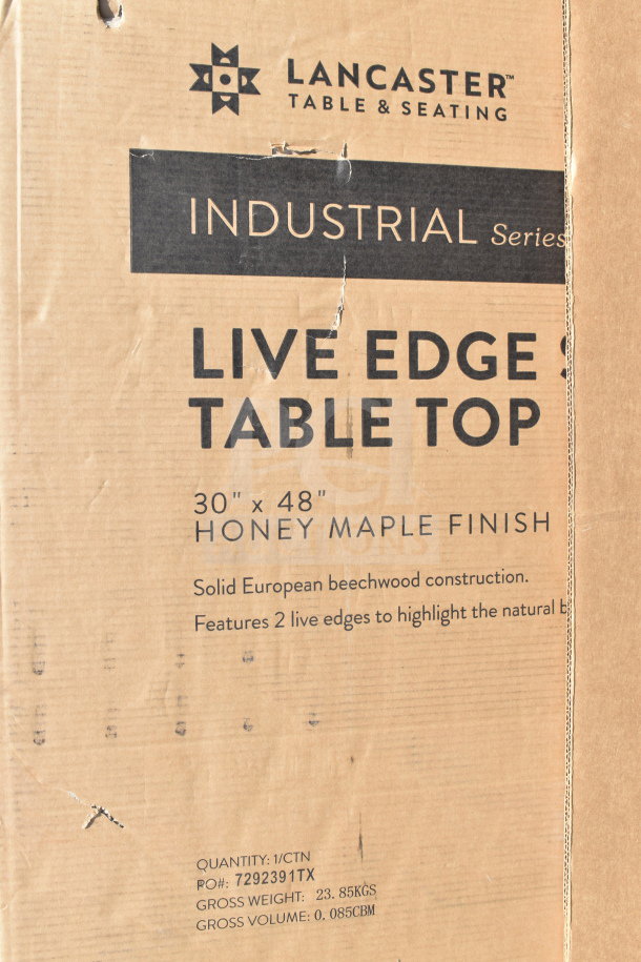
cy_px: 481
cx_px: 320
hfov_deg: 31.9
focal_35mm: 42
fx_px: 1122
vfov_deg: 46.4
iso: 200
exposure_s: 1/250
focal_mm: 28
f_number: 8
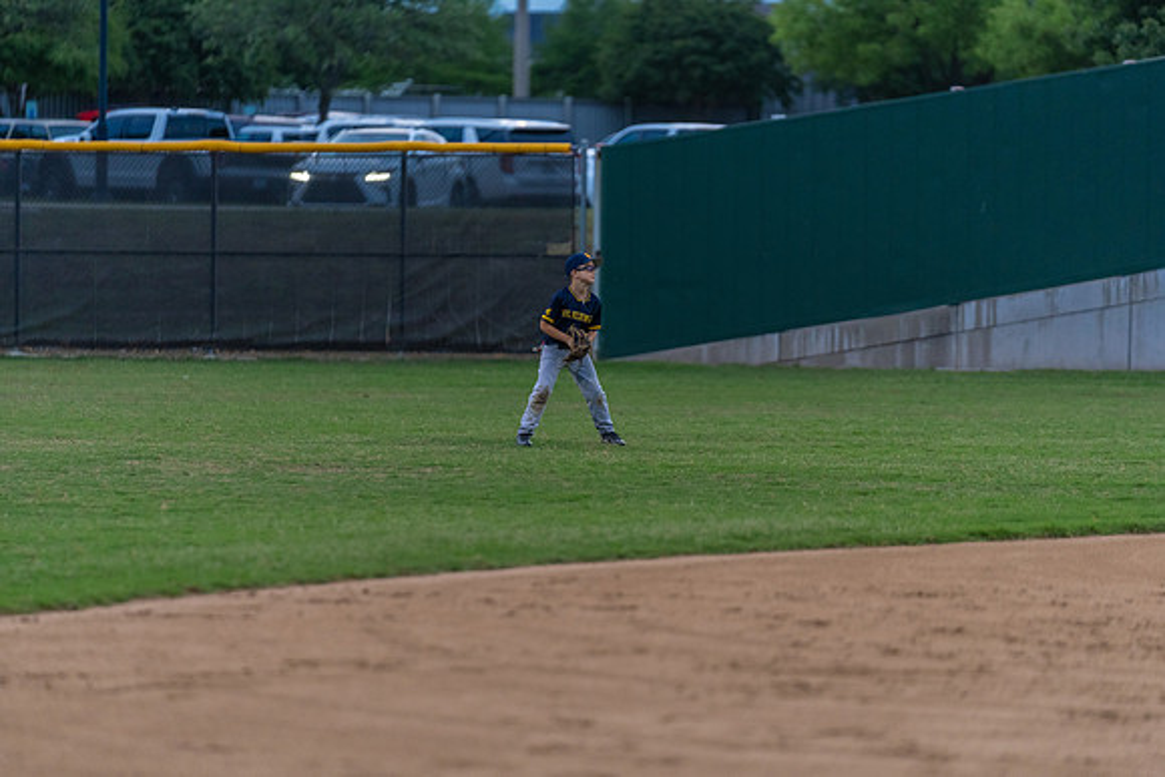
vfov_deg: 6.9
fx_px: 6473
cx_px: 582
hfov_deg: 10.3
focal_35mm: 200
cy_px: 388
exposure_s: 1/1250
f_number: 2.8
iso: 1600
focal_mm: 200
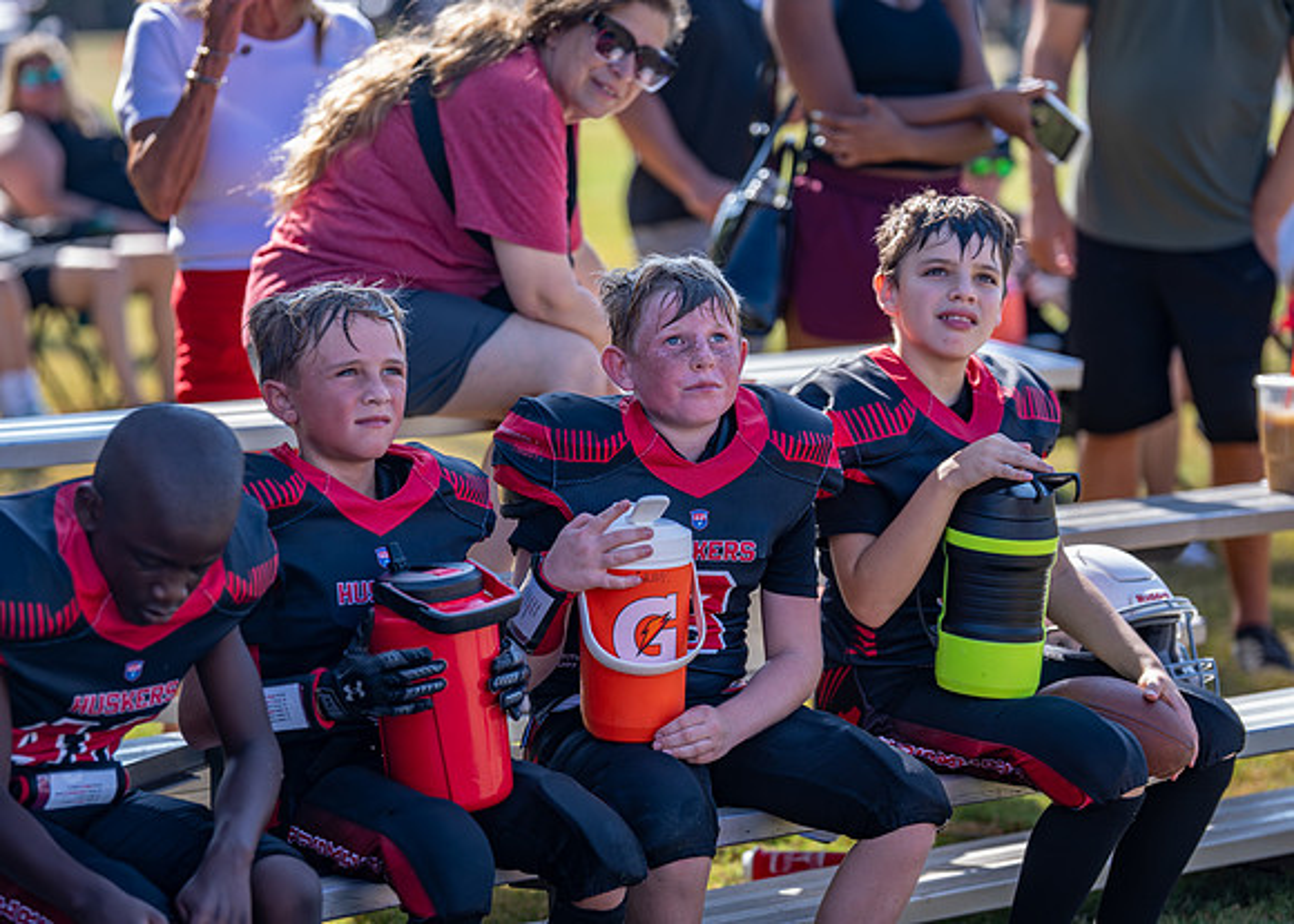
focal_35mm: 135
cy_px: 463
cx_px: 611
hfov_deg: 14.9
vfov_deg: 10.6
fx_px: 4962
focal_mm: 124
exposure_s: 1/800
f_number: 2.8
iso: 160
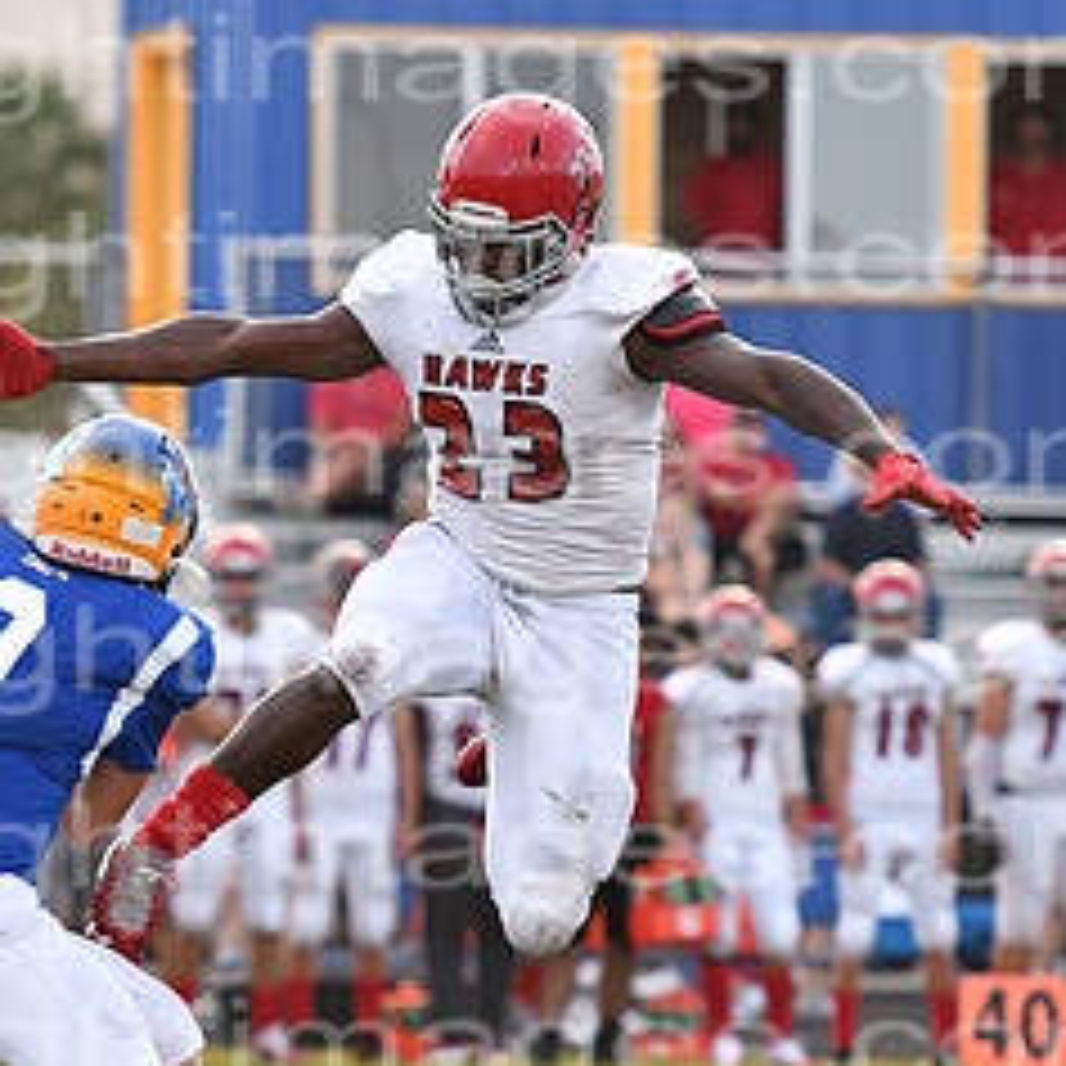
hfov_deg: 3.9
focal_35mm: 453
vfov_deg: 3.9
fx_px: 15784
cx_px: 153
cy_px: 758
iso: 1600
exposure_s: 1/1000
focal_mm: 145
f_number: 3.2
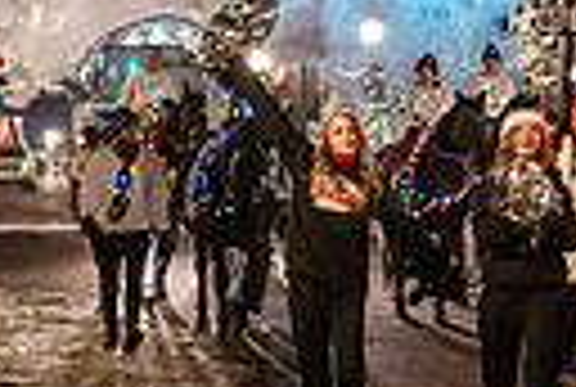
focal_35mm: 235
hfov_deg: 8.5
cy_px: -7
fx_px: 3769
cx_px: 968
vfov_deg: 5.9
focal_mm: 52
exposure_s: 1/200
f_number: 2.8
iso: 5000
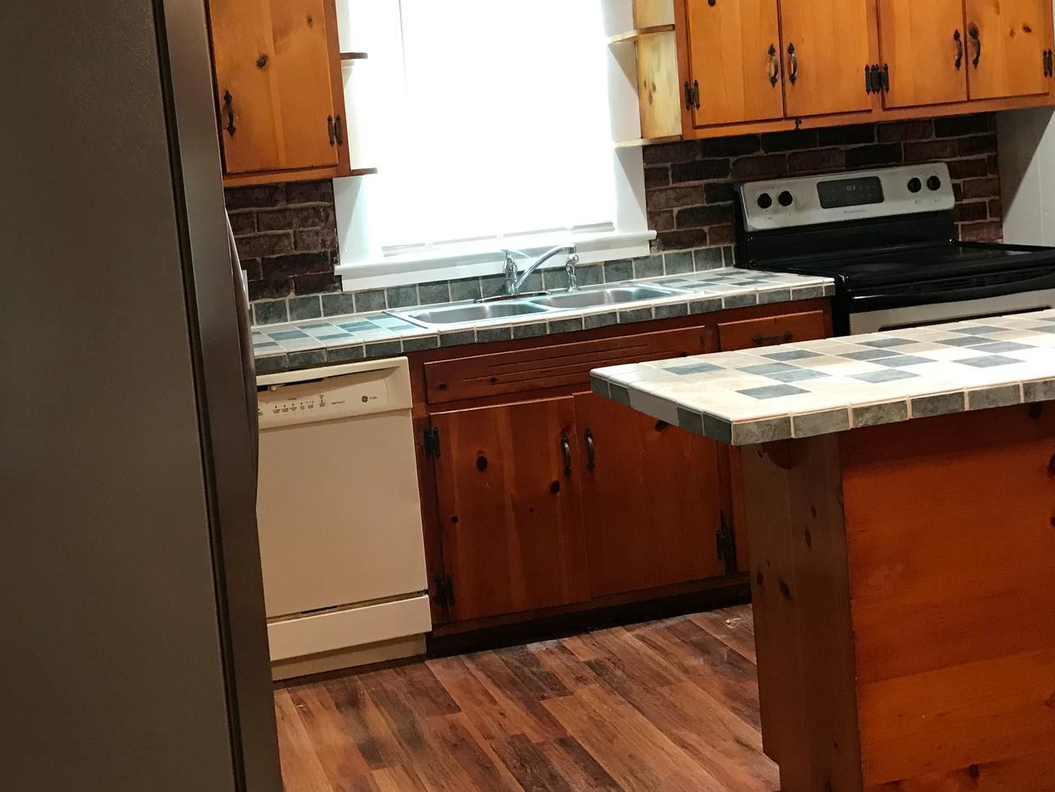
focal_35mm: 45
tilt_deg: -5.0
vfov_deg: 32.1
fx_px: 1372
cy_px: 318
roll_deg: +5.8
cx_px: 407
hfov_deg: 41.8
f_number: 1.8
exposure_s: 1/15
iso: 50
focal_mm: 3.99
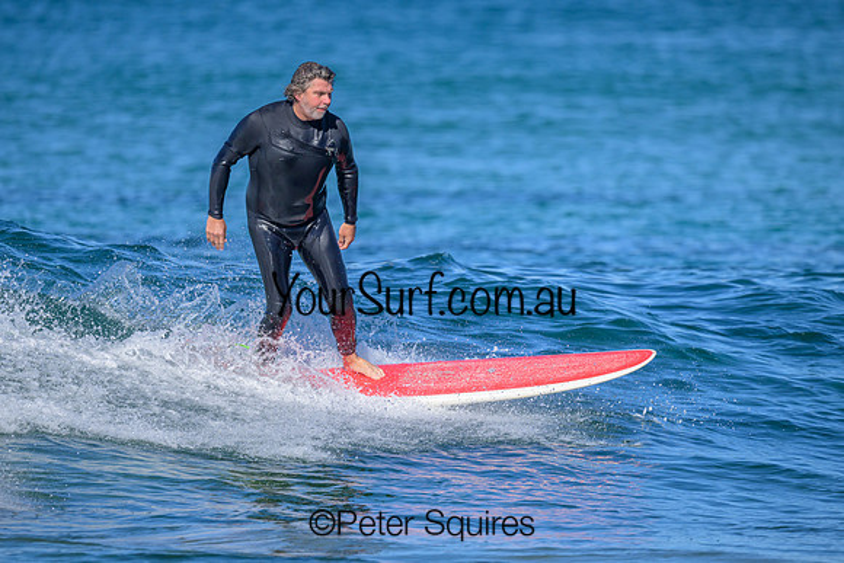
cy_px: 280
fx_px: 19831
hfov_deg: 2.4
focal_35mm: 846
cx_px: 399
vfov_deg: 1.6
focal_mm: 800
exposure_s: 1/2000
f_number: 6.3
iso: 320
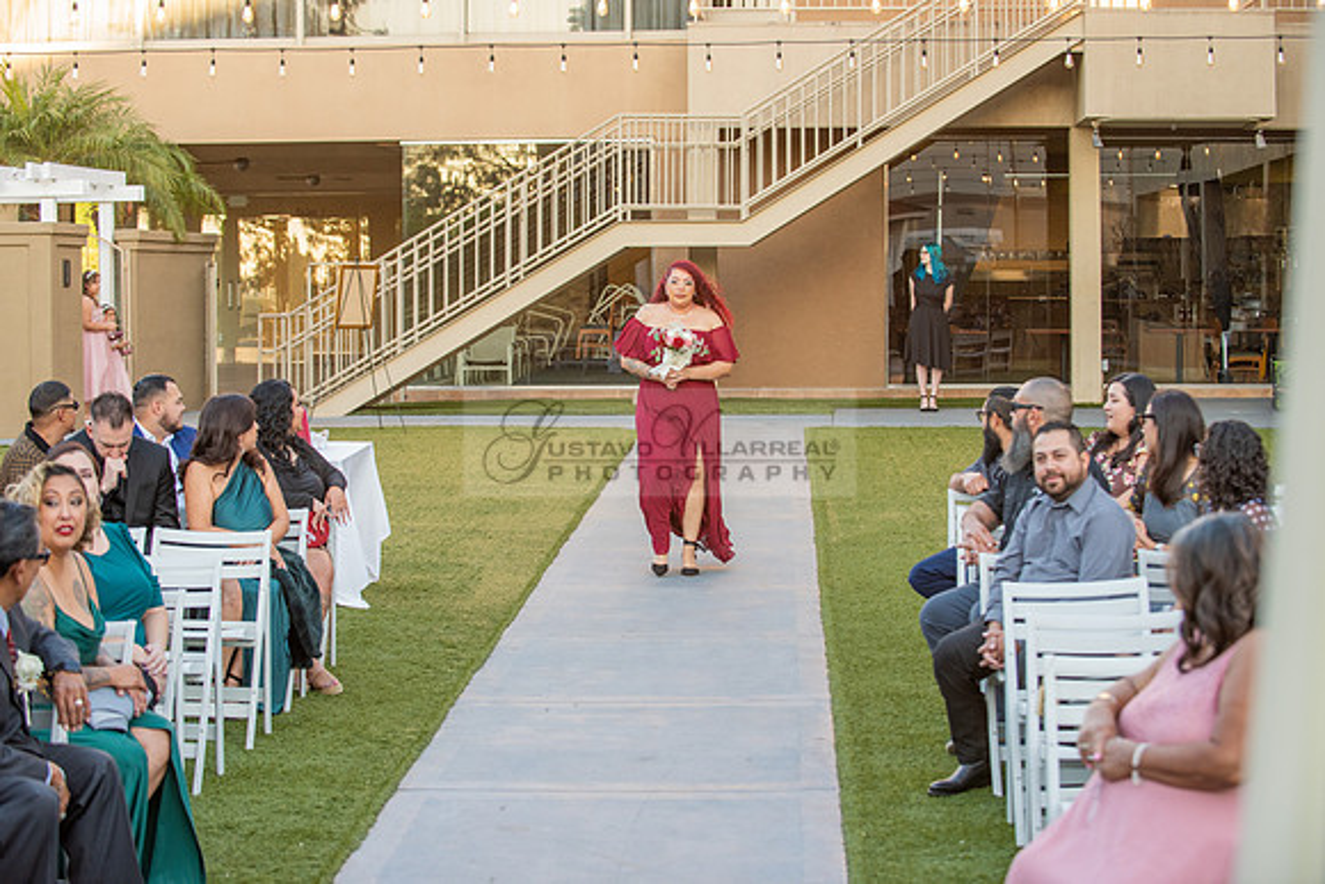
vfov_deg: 17.1
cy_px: 442
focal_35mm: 80
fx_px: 2945
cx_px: 662
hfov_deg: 25.4
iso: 800
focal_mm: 80
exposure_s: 1/320
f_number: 4
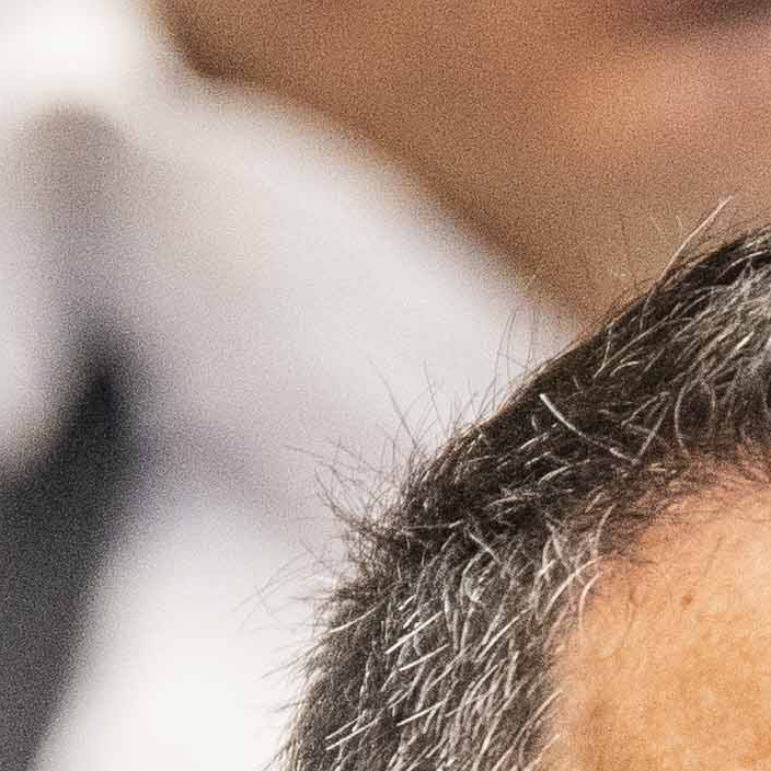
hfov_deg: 1.0
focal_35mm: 1777
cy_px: 2233
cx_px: 1033
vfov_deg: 1.0
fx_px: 44779
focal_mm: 200
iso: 1000
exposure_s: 1/100
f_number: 2.8
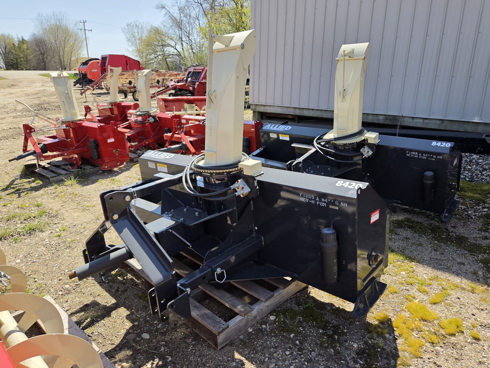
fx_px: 340
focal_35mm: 24
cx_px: 246
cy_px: 177
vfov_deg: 56.8
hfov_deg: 71.6
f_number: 1.8
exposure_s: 1/3229
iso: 80
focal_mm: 5.4
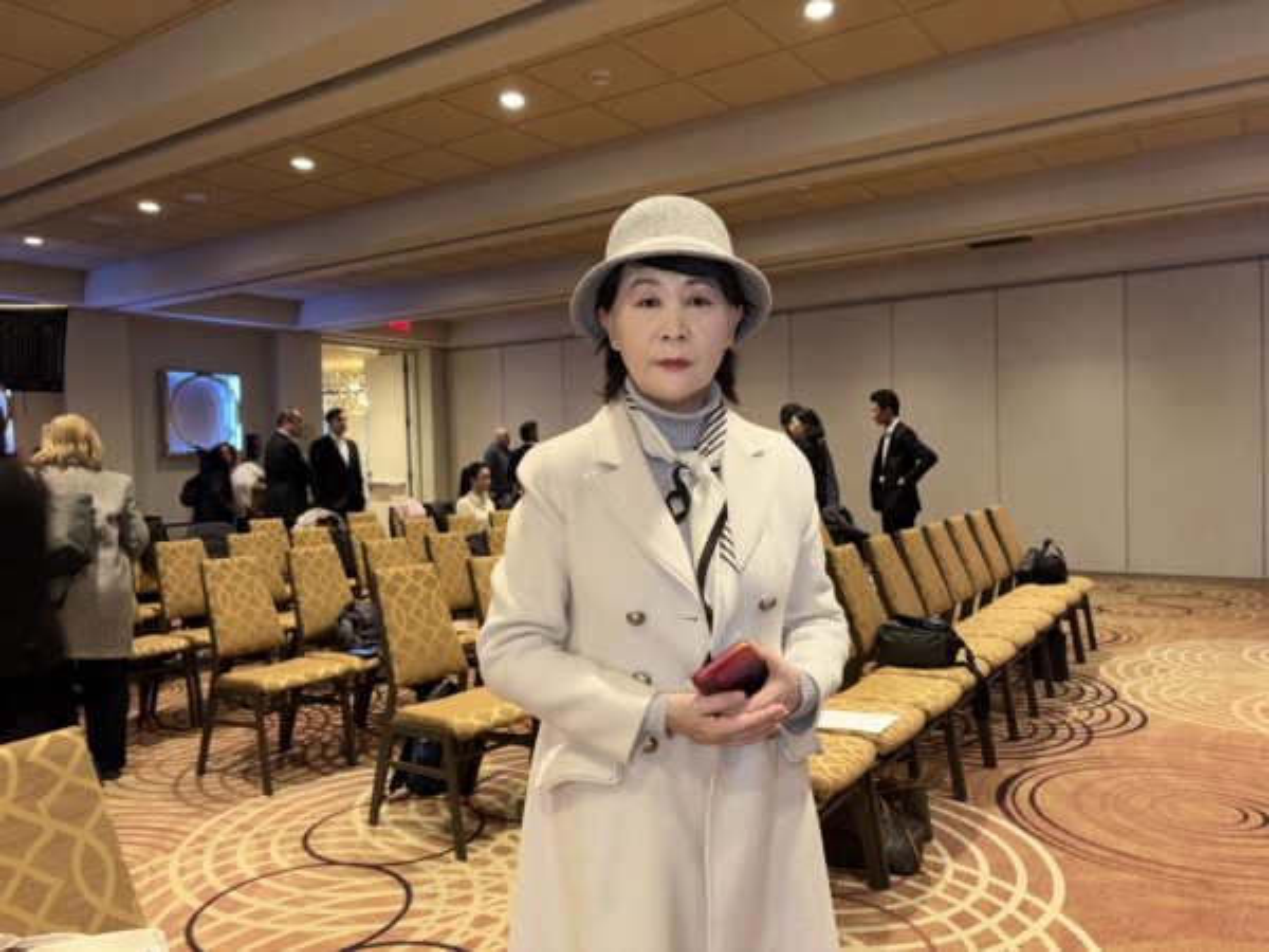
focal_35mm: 26
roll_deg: +1.3
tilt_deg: -0.6
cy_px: 476
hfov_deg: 67.3
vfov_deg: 53.1
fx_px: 953
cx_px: 634
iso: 40
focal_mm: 5.96
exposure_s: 1/16
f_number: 1.6
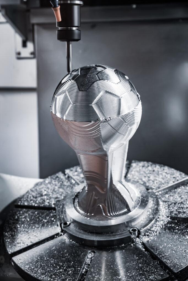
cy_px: 140
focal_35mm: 70
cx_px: 94
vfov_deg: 28.8
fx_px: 548
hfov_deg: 19.5
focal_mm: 70
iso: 1600
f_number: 4.5
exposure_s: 1/125
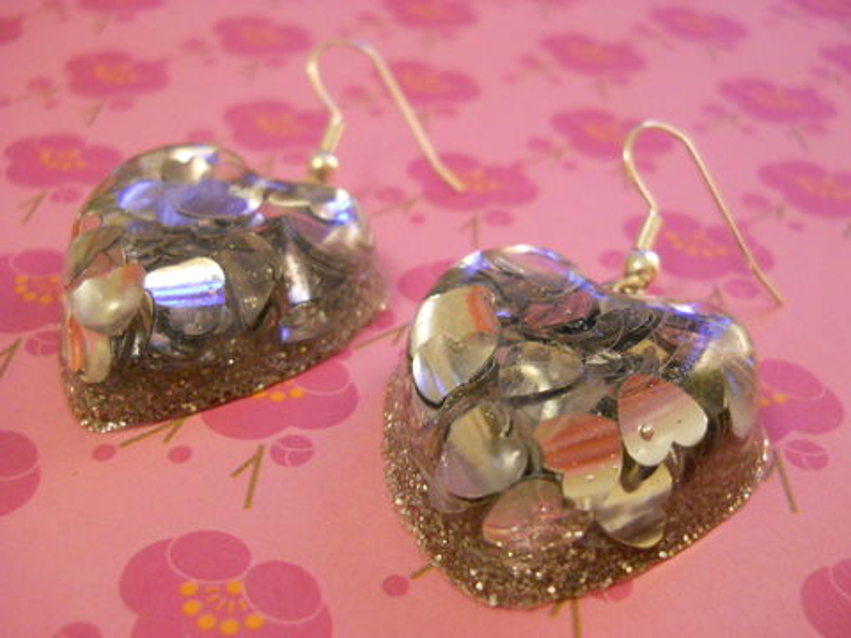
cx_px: 426
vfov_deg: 35.1
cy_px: 319
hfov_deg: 45.8
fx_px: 1008
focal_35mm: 41
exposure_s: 1/8
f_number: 3.1
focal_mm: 6.72
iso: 500
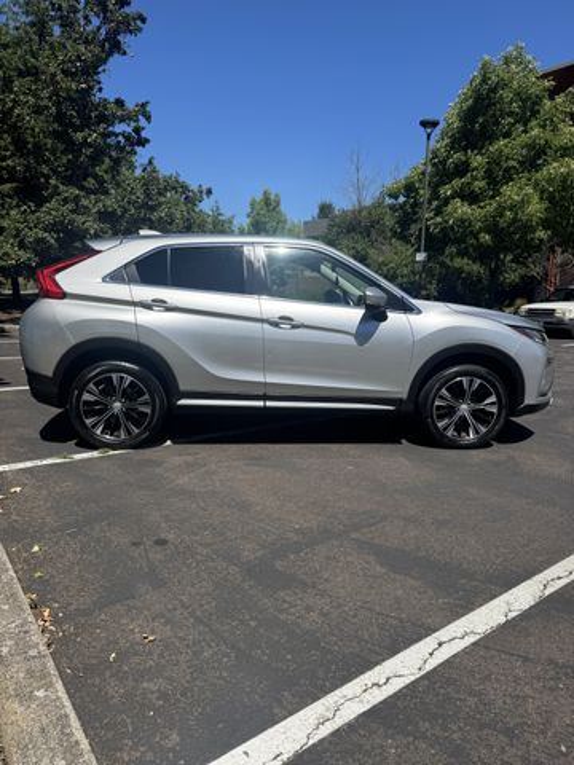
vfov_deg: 71.6
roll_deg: -0.3
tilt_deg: -11.6
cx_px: 287
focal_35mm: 24
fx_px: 531
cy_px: 382
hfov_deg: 56.8
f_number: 1.78
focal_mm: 6.76
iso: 80
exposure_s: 1/4950
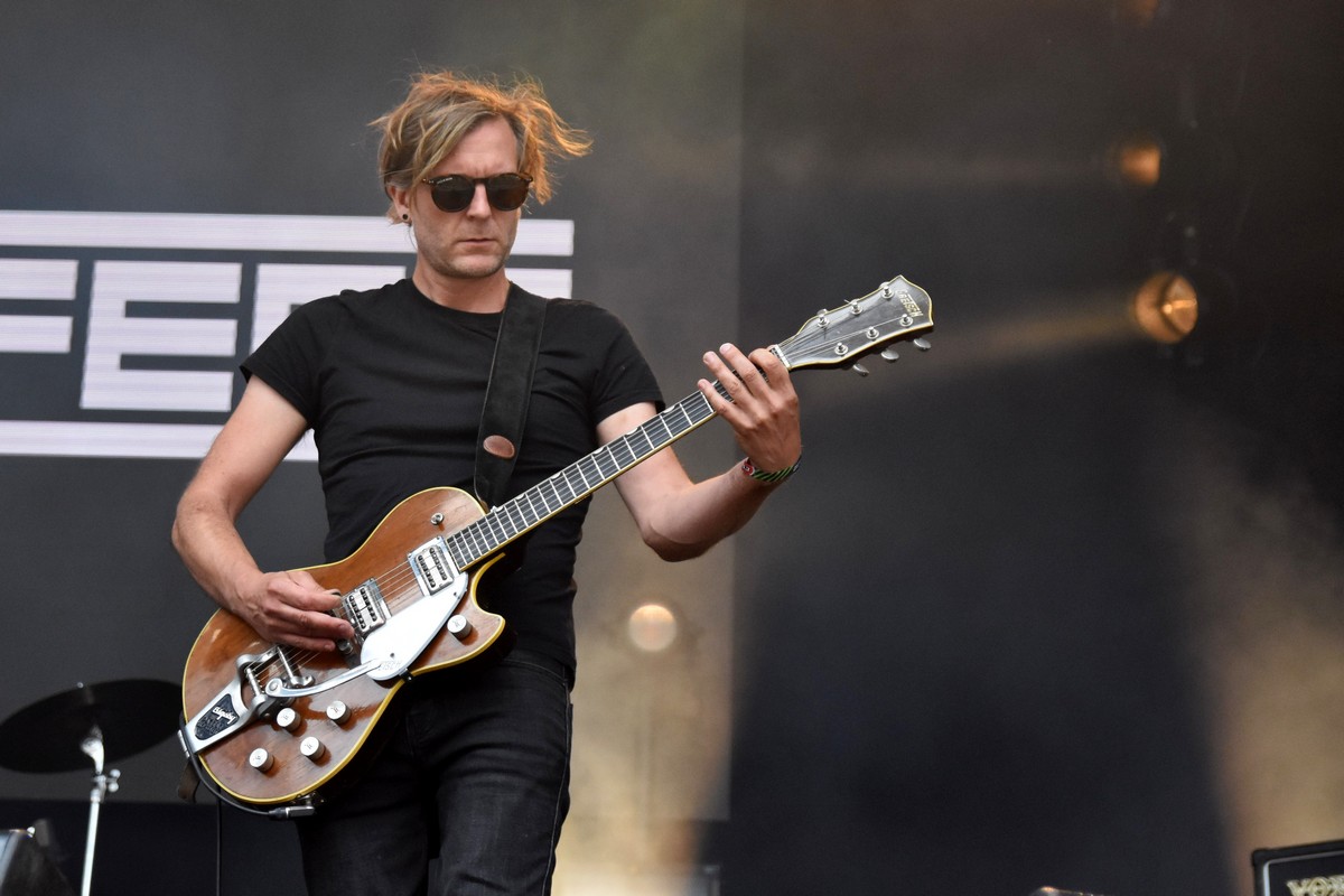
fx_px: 2576
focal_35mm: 69
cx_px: 672
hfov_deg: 29.2
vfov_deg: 19.7
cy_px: 448
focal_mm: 46
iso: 1600
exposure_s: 1/8000
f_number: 2.8
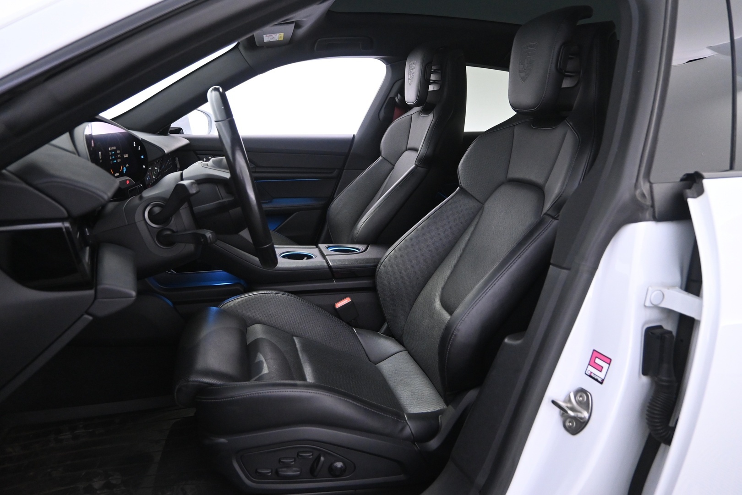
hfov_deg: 73.7
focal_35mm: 24
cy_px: 248
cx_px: 371
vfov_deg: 53.1
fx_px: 495
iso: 2500
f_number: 3.5
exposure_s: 1/30
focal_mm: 16
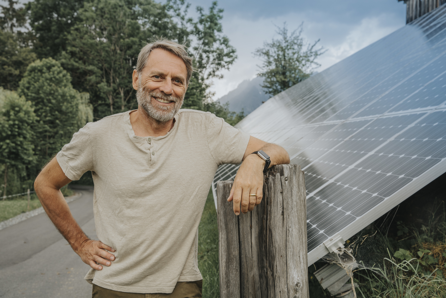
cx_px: 223
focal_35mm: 42
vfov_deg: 31.9
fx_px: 520
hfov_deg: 46.4
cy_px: 149
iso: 400
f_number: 6.3
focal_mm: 42
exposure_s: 1/125
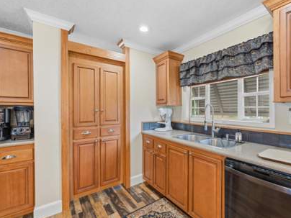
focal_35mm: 16
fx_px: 135
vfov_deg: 78.1
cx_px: 171
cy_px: 112
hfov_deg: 93.5
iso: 250
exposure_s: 1/1.25
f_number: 9
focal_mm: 14
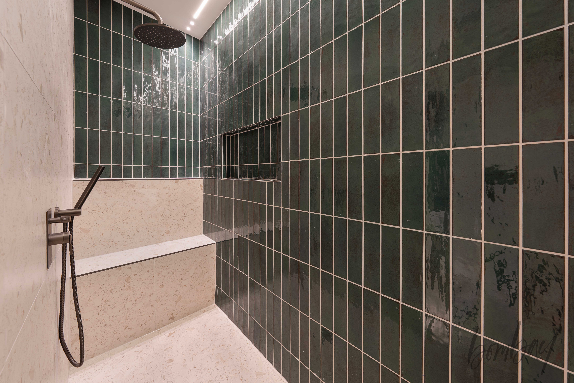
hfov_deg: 112.6
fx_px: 191
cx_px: 287
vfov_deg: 90.0
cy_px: 192
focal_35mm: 12
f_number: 8
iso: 100
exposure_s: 2
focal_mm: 12
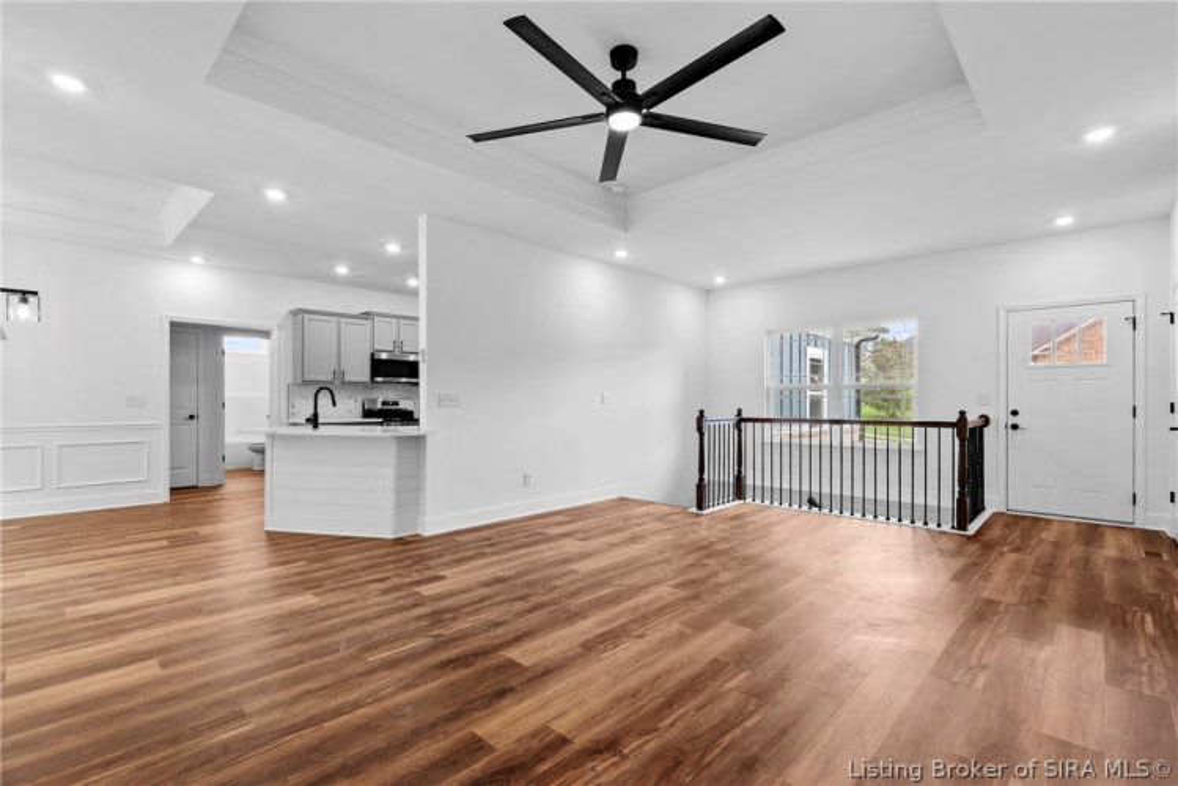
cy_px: 393
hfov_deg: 96.7
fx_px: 524
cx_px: 589
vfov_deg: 73.8
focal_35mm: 16
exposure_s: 1/3
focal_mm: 16
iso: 400
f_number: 11
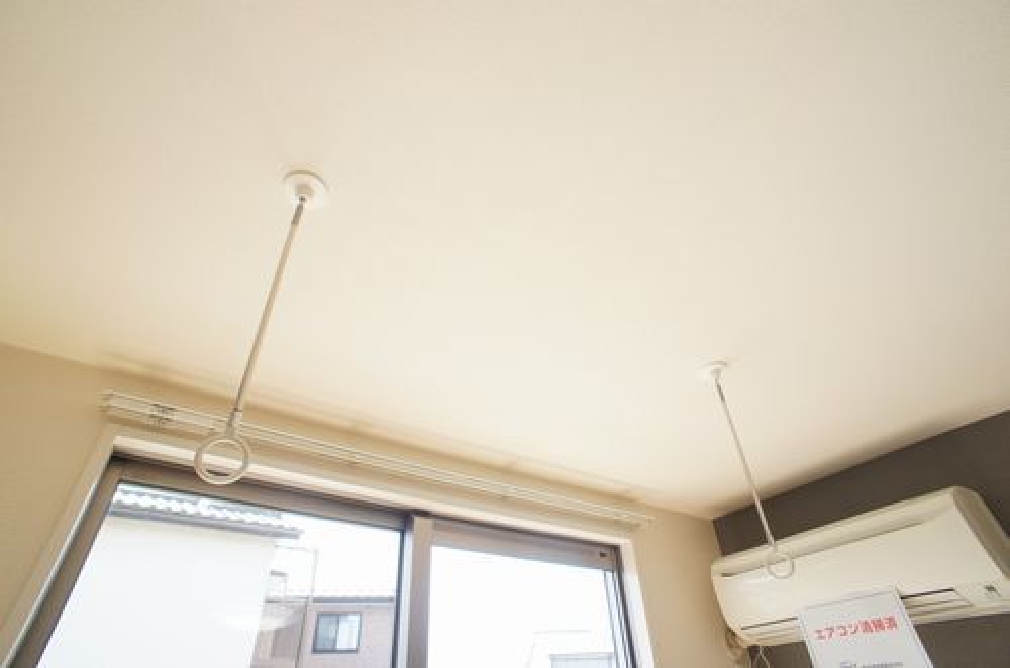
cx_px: 505
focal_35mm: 24
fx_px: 672
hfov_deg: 73.9
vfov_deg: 52.9
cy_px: 334
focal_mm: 16
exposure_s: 1/80
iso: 200
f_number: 4.5
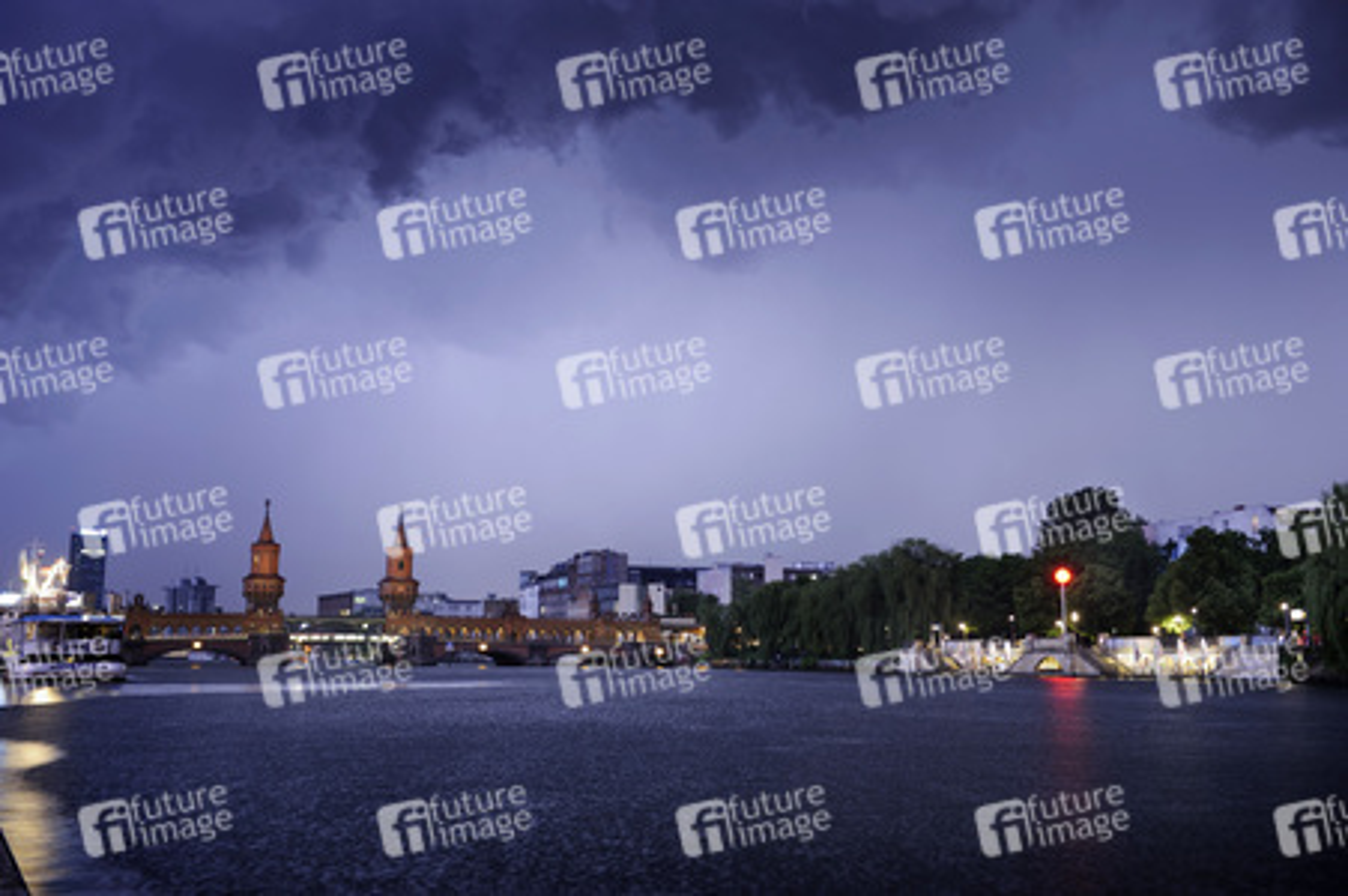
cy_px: 448
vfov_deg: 35.0
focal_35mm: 38
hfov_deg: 50.7
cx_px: 674
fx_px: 1422
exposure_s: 5
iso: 200
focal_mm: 38
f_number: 3.2
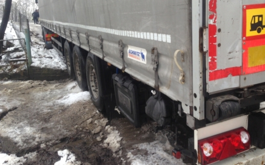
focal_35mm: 36
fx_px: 260
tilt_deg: -5.8
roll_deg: -1.9
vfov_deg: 35.2
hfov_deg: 54.0
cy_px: 68
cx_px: 135
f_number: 2.4
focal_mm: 4.12
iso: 50
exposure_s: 1/140
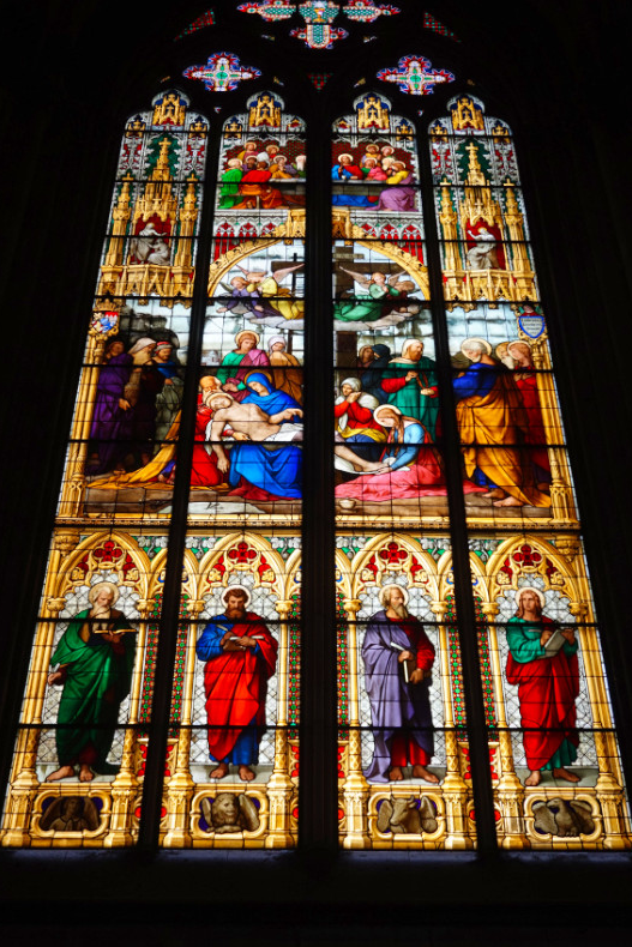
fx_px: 1079
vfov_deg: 47.3
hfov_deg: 32.6
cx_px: 324
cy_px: 423
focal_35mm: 41
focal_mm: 24
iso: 250
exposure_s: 1/60
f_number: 4.5
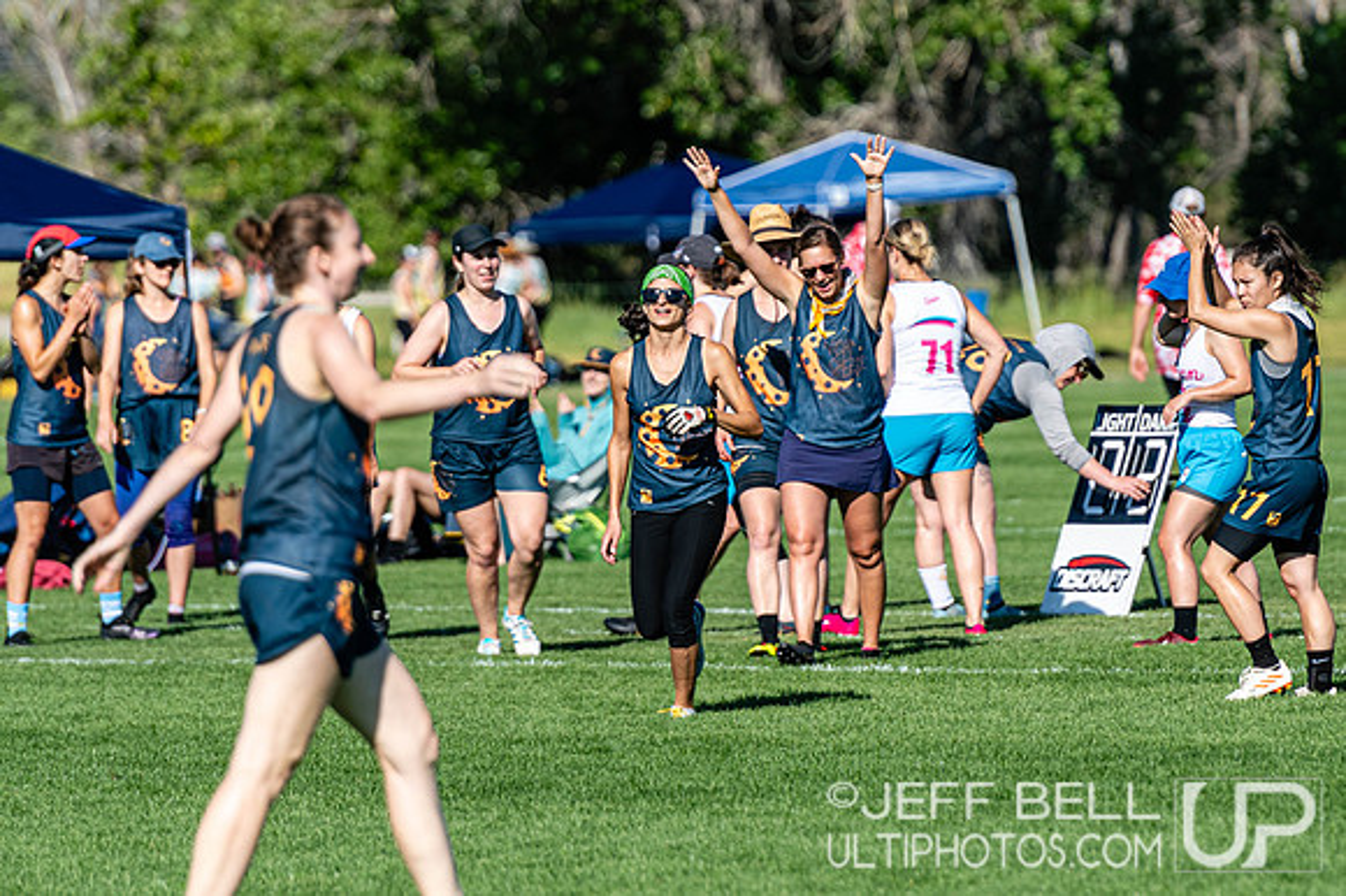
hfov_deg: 4.9
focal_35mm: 417
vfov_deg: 3.3
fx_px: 15587
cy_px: 272
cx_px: 788
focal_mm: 200
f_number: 3.2
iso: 110
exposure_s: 1/2000
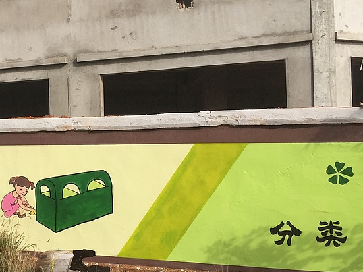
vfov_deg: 21.3
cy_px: 142
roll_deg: +0.7
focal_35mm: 69
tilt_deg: +1.2
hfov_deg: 26.7
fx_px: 723
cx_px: 3
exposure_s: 1/1522
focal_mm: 4.15
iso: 32
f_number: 2.2
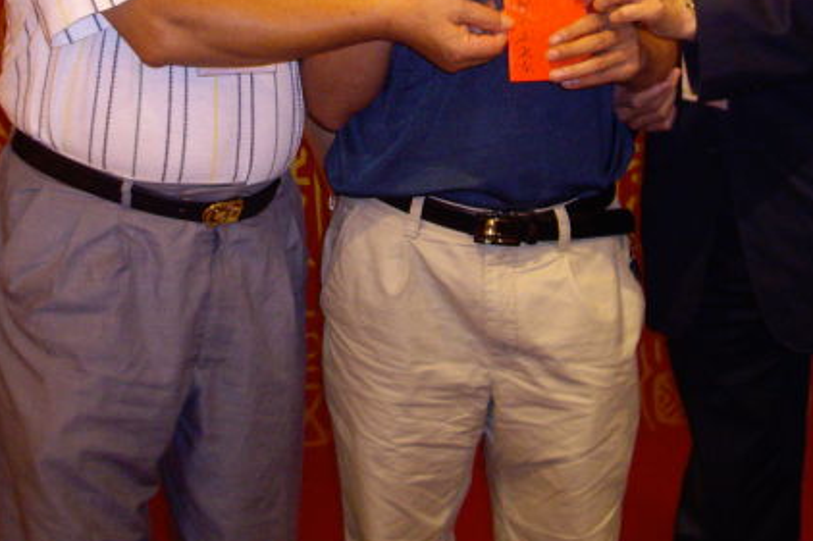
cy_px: -23
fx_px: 1693
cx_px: 364
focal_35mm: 75
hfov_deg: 27.0
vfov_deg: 17.7
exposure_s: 1/40
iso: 400
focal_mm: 7.9
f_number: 2.8
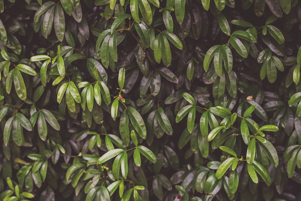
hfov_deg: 23.9
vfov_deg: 16.1
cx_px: 150
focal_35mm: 85
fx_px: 711
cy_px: 100
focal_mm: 85
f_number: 4
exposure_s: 1/125
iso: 320
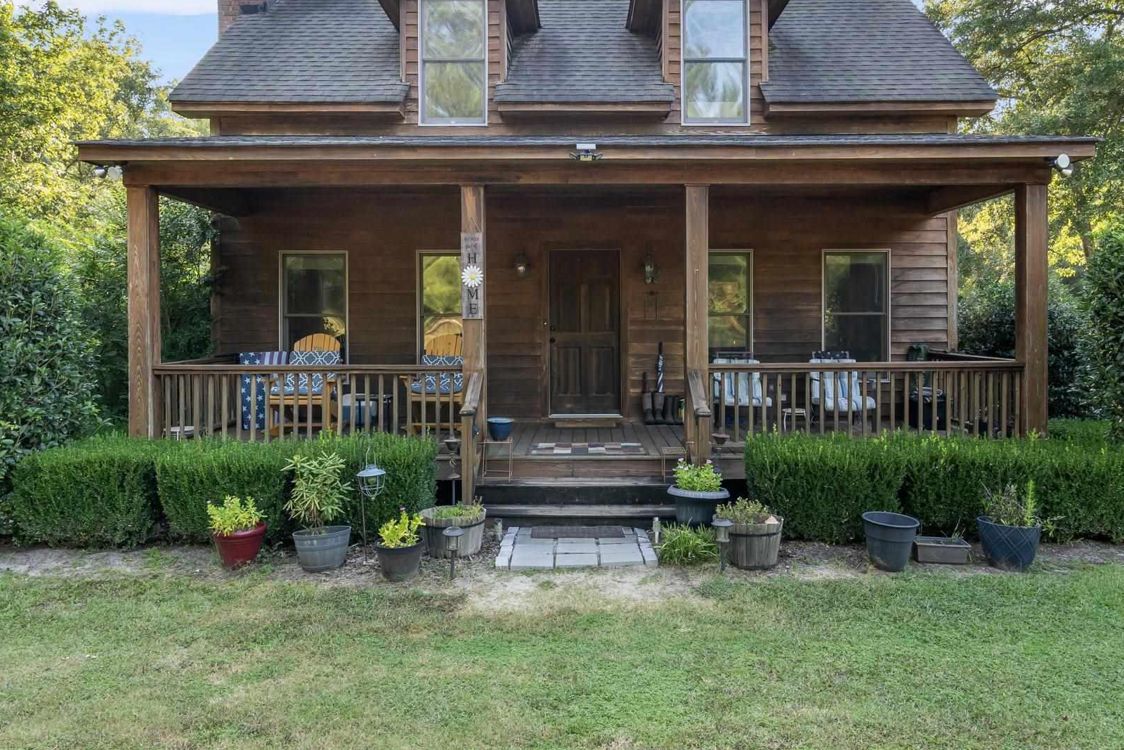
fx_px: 805
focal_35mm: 26
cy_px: 331
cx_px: 589
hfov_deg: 69.8
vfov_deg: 49.8
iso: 200
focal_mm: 11
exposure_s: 1/60
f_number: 6.3
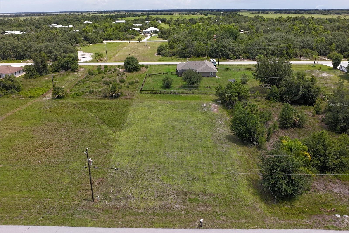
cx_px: 174
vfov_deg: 51.2
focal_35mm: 25
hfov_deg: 71.5
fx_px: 242
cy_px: 104
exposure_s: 1/800
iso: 110
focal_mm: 4.55
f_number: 2.8
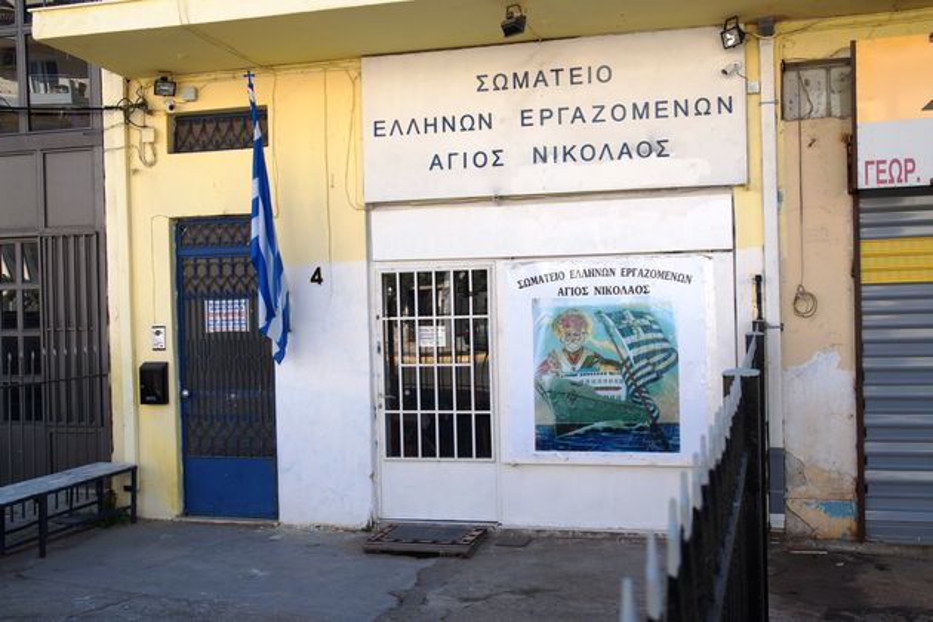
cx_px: 466
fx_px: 1011
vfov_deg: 34.2
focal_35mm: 39
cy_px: 311
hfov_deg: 49.6
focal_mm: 26
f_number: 6.3
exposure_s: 1/160
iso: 100
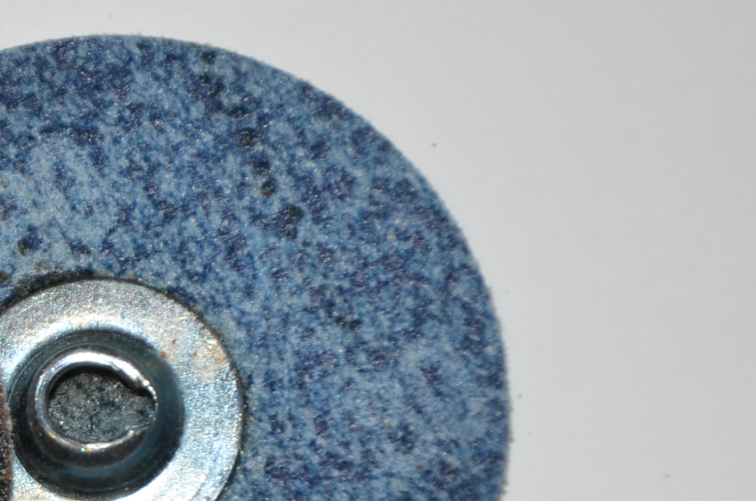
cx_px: -109
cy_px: 434
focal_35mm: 390
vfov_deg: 3.5
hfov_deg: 5.3
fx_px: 8178
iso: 110
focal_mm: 105
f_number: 5.6
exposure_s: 1/60
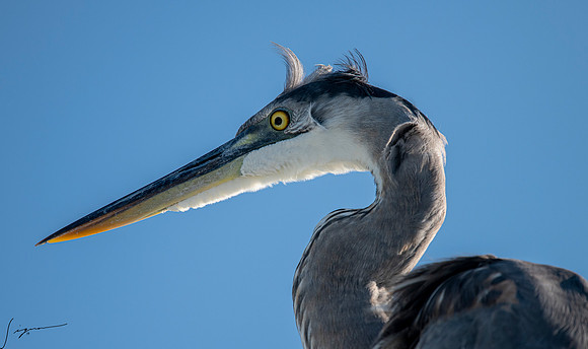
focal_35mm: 492
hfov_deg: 4.3
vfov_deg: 2.6
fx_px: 7781
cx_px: 324
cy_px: 195
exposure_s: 1/2000
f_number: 5.6
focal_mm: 420
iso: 500
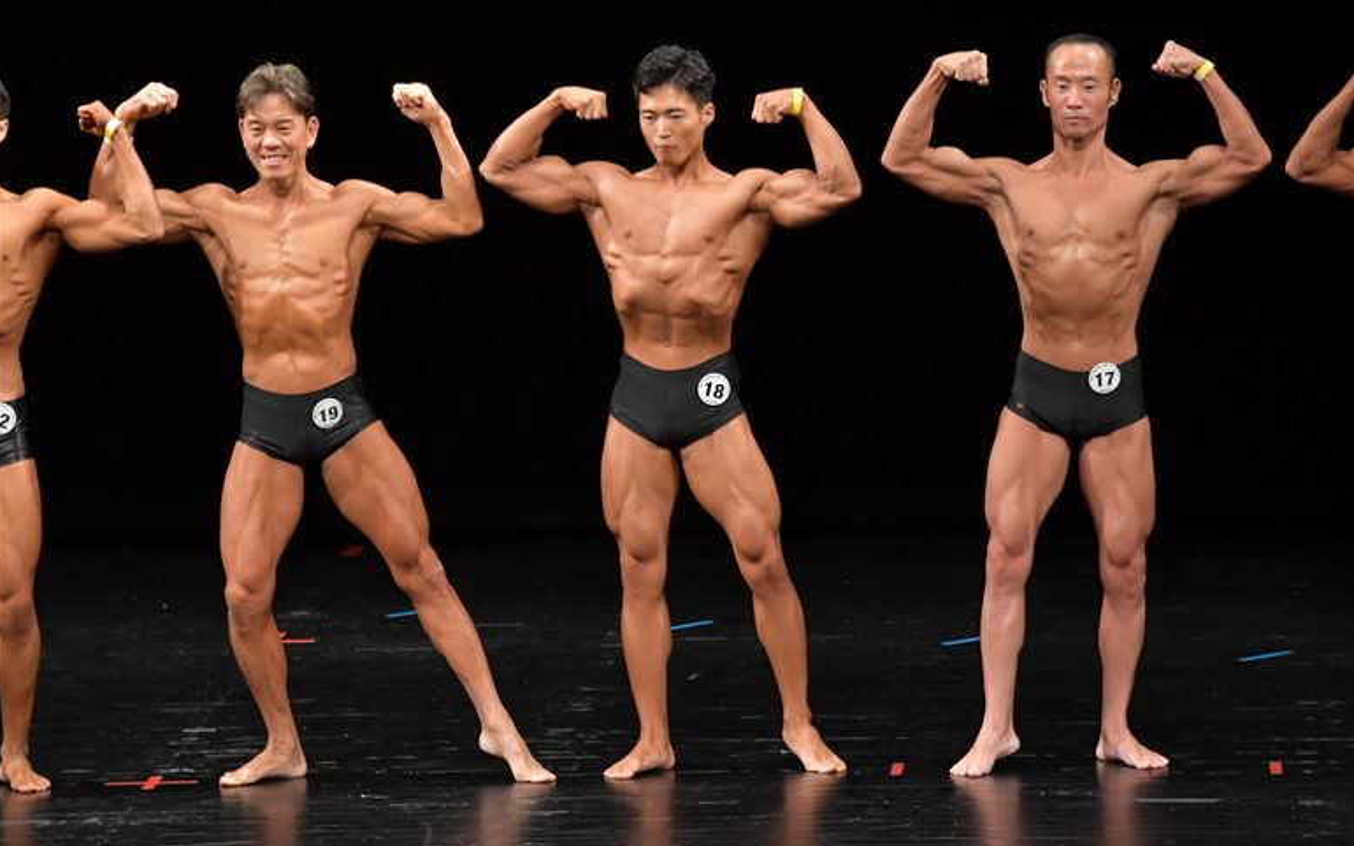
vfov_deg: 5.0
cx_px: 677
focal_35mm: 261
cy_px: 421
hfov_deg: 8.0
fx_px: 9632
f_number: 5.6
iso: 3200
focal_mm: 170
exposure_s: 1/400
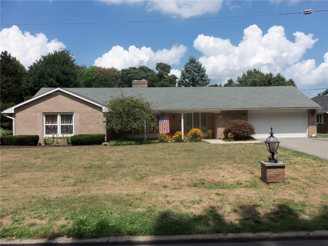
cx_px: 164
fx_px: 265
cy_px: 123
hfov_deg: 63.4
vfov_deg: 49.7
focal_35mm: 28
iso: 64
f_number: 8.6
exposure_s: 1/200
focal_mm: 5.1
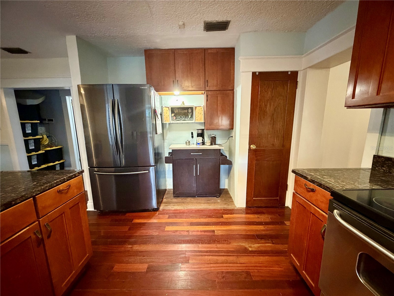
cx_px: 197
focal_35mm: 14
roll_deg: +0.9
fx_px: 159
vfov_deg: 85.7
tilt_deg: -9.7
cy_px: 148
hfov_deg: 102.1
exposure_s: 1/40
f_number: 2.2
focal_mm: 2.22
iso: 1000
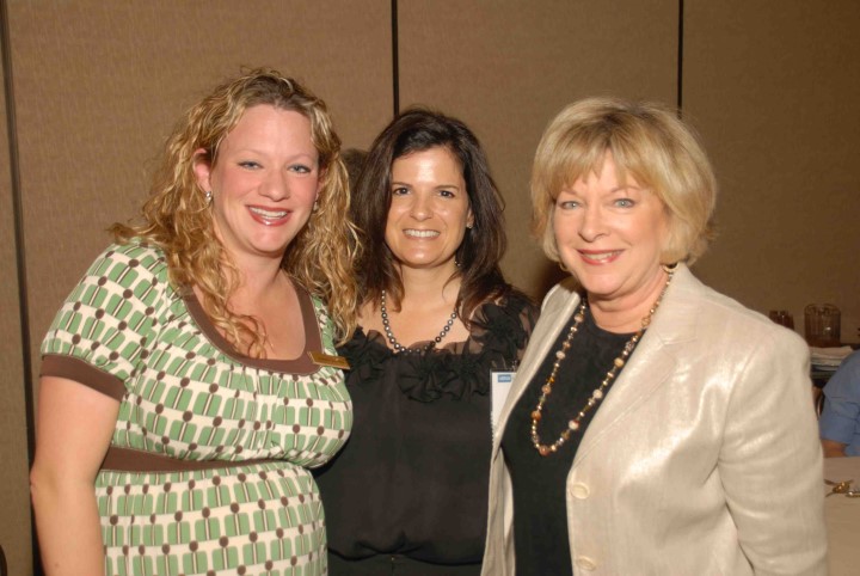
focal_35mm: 48
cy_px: 288
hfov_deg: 41.1
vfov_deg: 28.2
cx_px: 430
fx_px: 1148
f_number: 4.2
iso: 100
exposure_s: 1/60
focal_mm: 32
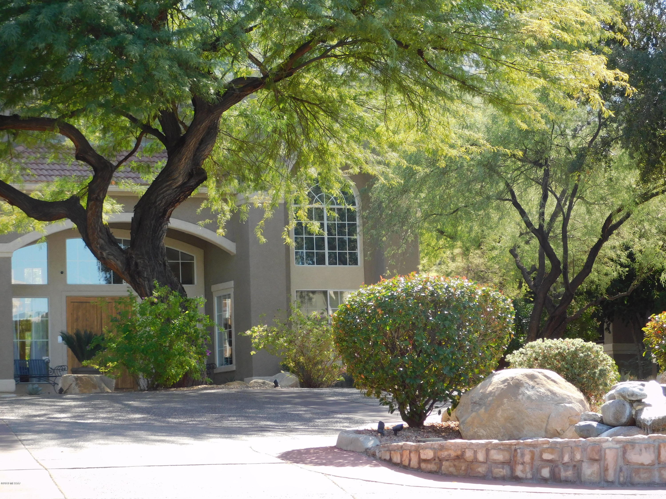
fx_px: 2578
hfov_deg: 14.7
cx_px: 333
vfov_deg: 11.1
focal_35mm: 134
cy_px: 250
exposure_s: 1/160
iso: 125
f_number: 5
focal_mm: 23.7
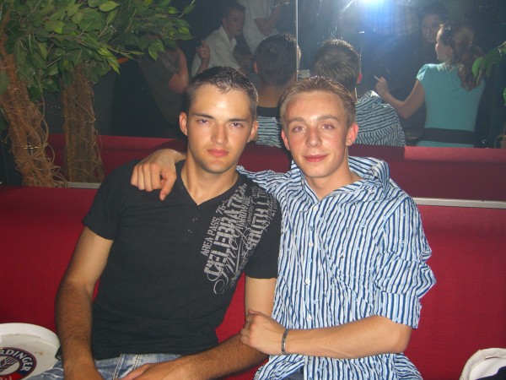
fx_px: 555
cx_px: 253
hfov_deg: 49.0
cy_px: 190
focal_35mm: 38
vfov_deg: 37.7
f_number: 2.8
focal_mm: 7.9
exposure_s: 1/60
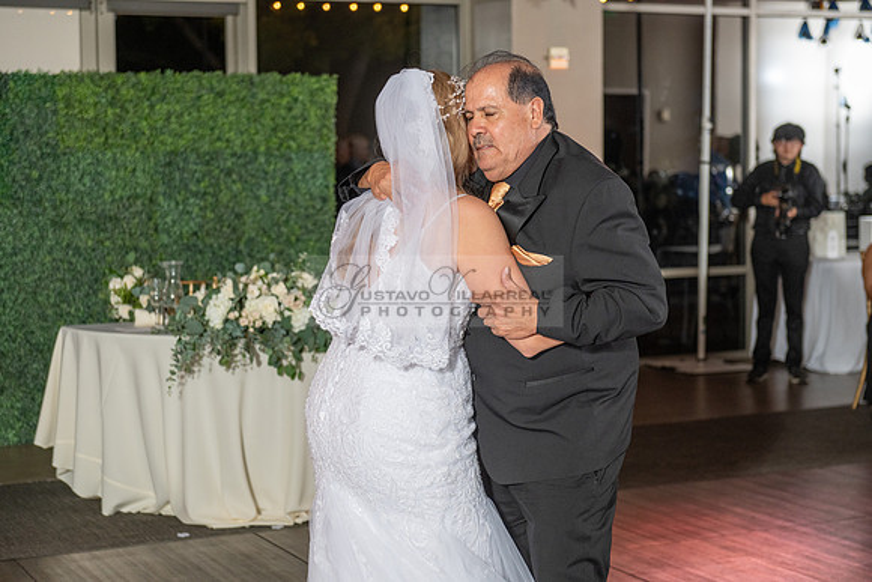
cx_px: 436
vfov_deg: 19.5
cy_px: 291
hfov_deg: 28.8
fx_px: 1696
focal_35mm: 70
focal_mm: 70
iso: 800
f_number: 3.5
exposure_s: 1/160
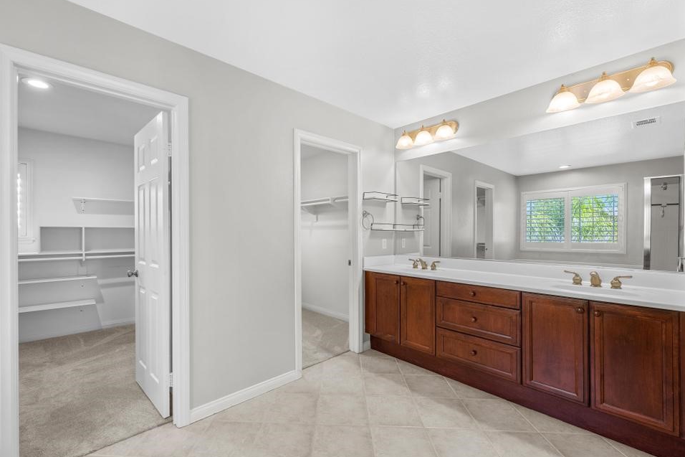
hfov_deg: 100.3
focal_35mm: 15
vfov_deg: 77.3
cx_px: 320
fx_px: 285
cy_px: 235
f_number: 8
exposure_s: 1/4
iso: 400
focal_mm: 14
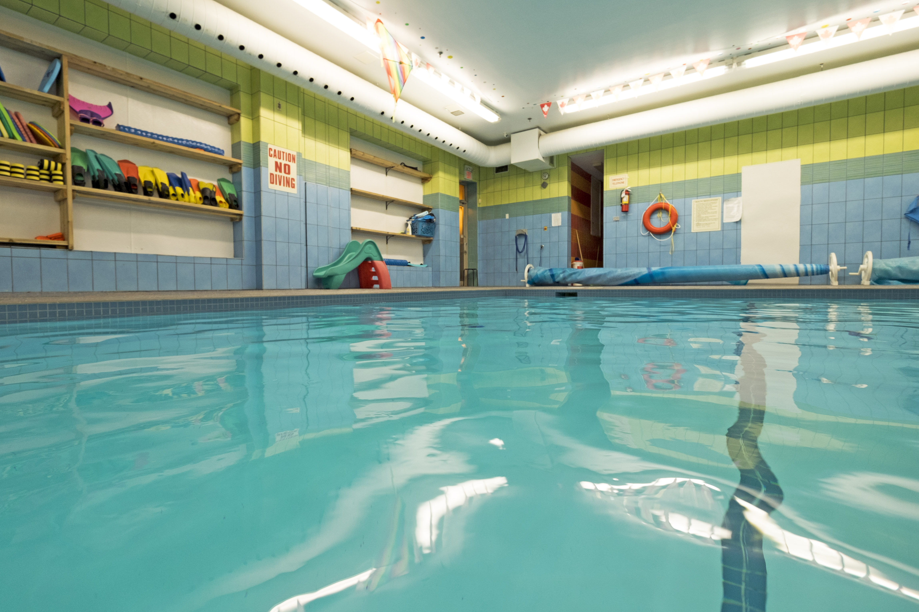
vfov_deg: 73.7
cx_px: 437
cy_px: 304
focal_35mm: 16
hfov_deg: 96.7
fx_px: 408
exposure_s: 1/45
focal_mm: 10
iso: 800
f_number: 4
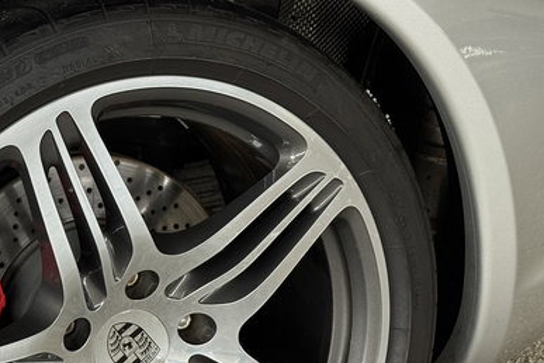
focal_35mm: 99
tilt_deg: -18.8
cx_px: 112
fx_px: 1496
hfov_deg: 20.4
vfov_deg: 13.7
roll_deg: +1.3
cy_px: 315
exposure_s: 1/117
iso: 100
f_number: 1.78
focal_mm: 6.76
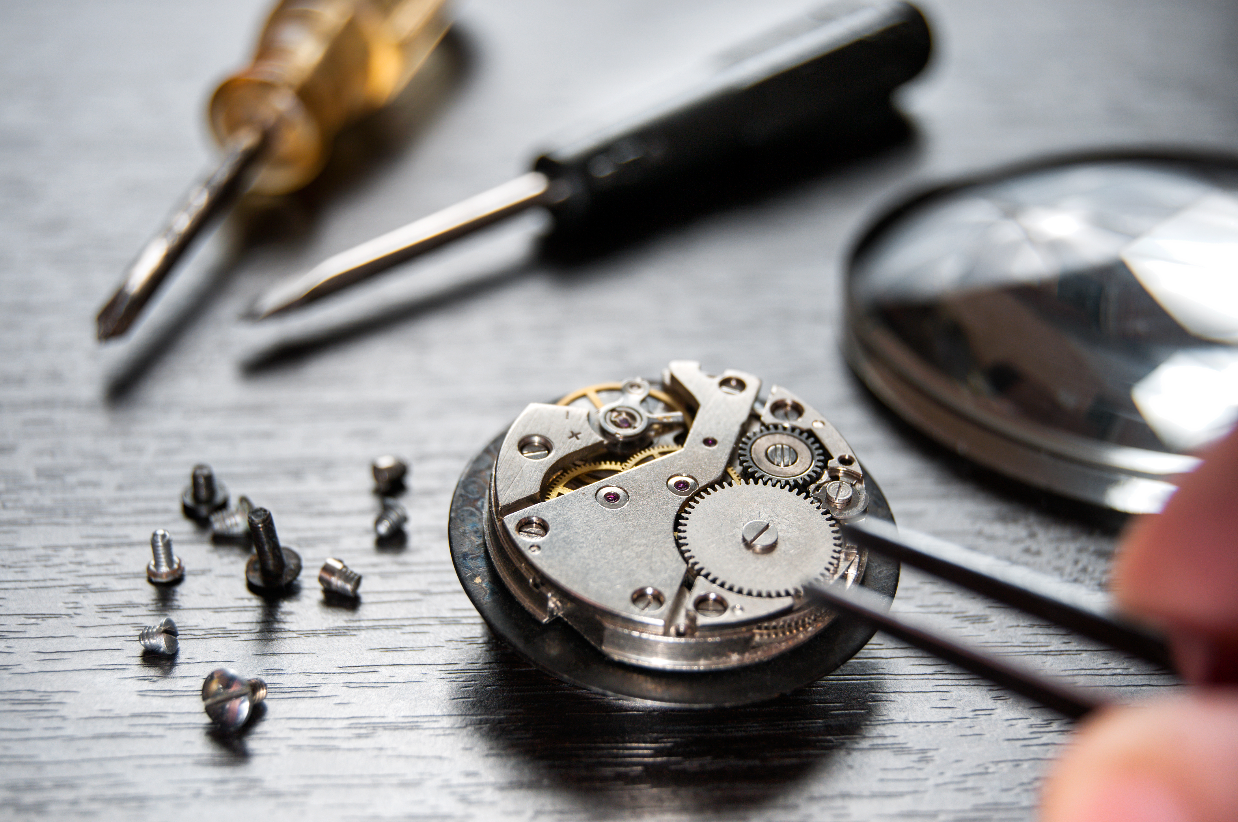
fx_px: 2679
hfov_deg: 26.0
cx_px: 619
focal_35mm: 78
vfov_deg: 17.4
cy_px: 411
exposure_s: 1/200
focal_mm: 52
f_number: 6.3
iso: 100
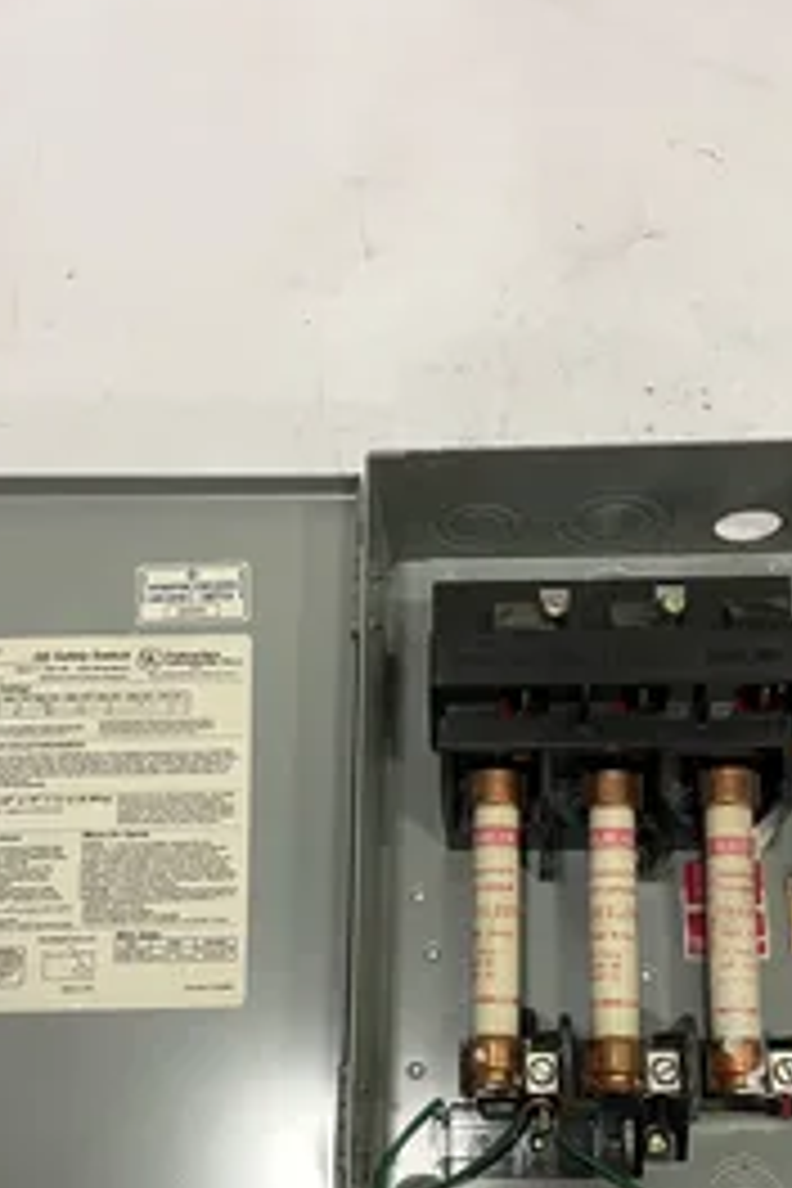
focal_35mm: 41
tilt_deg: -74.6
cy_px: 828
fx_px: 1353
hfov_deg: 32.6
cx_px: 414
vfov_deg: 46.4
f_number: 1.6
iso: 125
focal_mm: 4.2
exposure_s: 1/60
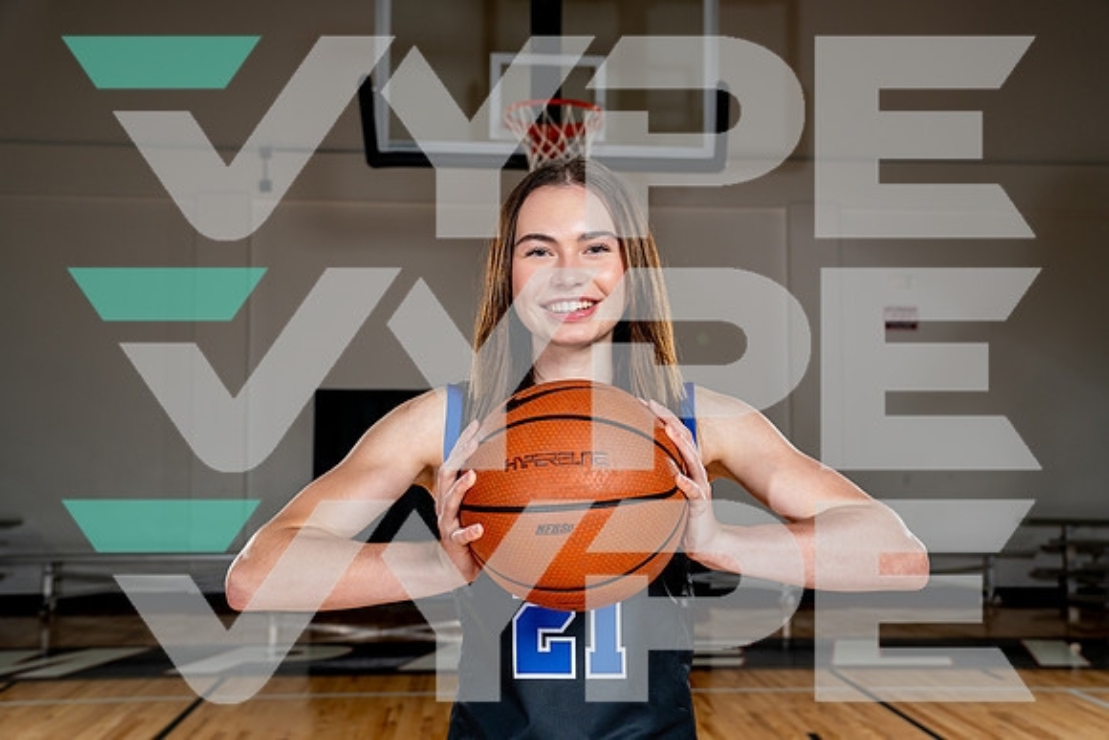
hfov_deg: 50.7
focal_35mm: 38
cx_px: 554
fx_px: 1171
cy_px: 370
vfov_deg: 35.1
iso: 200
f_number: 5.6
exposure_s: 1/250
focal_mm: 38
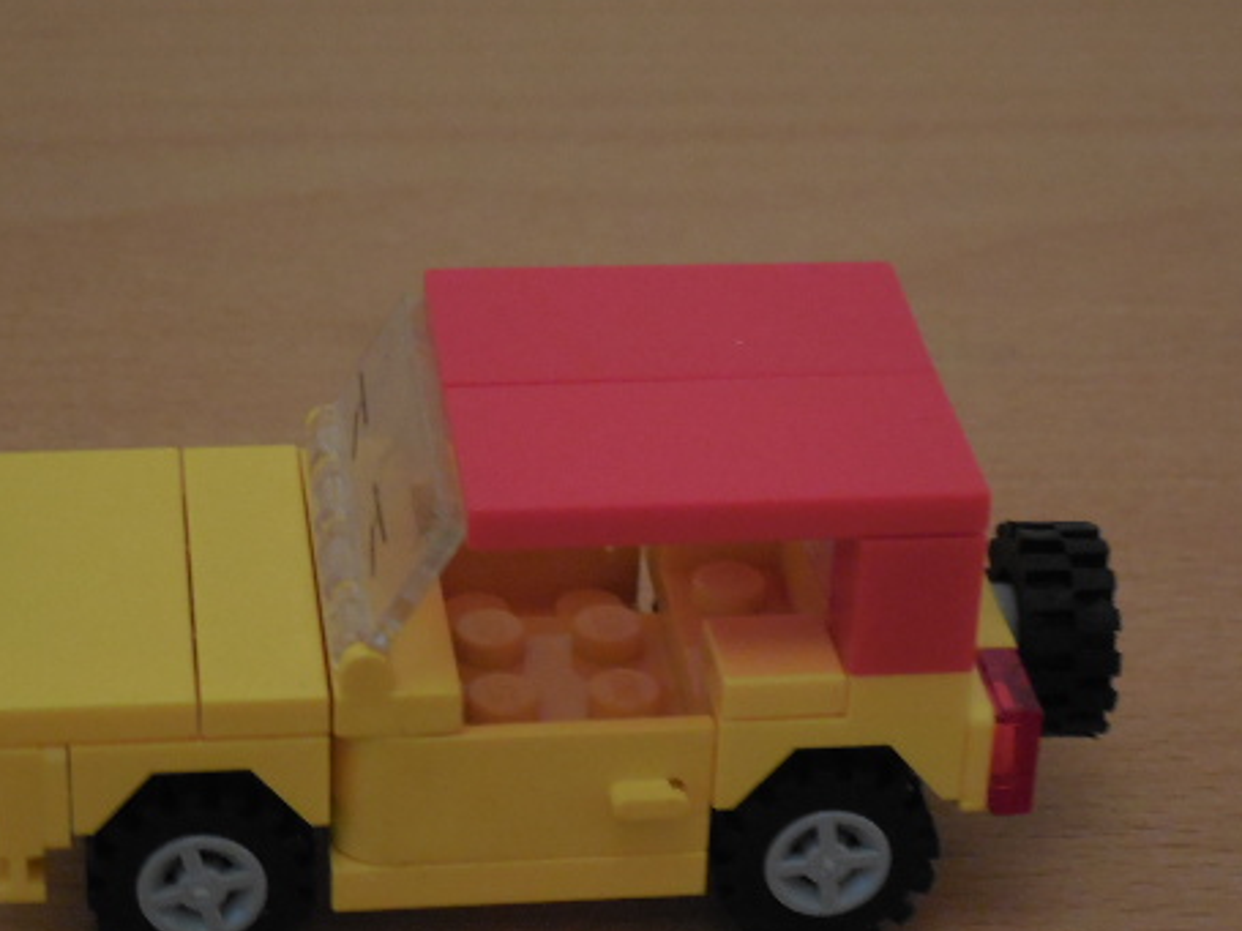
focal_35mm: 97
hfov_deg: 20.2
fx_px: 3479
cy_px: 620
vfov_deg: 15.2
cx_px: 513
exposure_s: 1/10
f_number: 4.4
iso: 800
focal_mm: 12.5
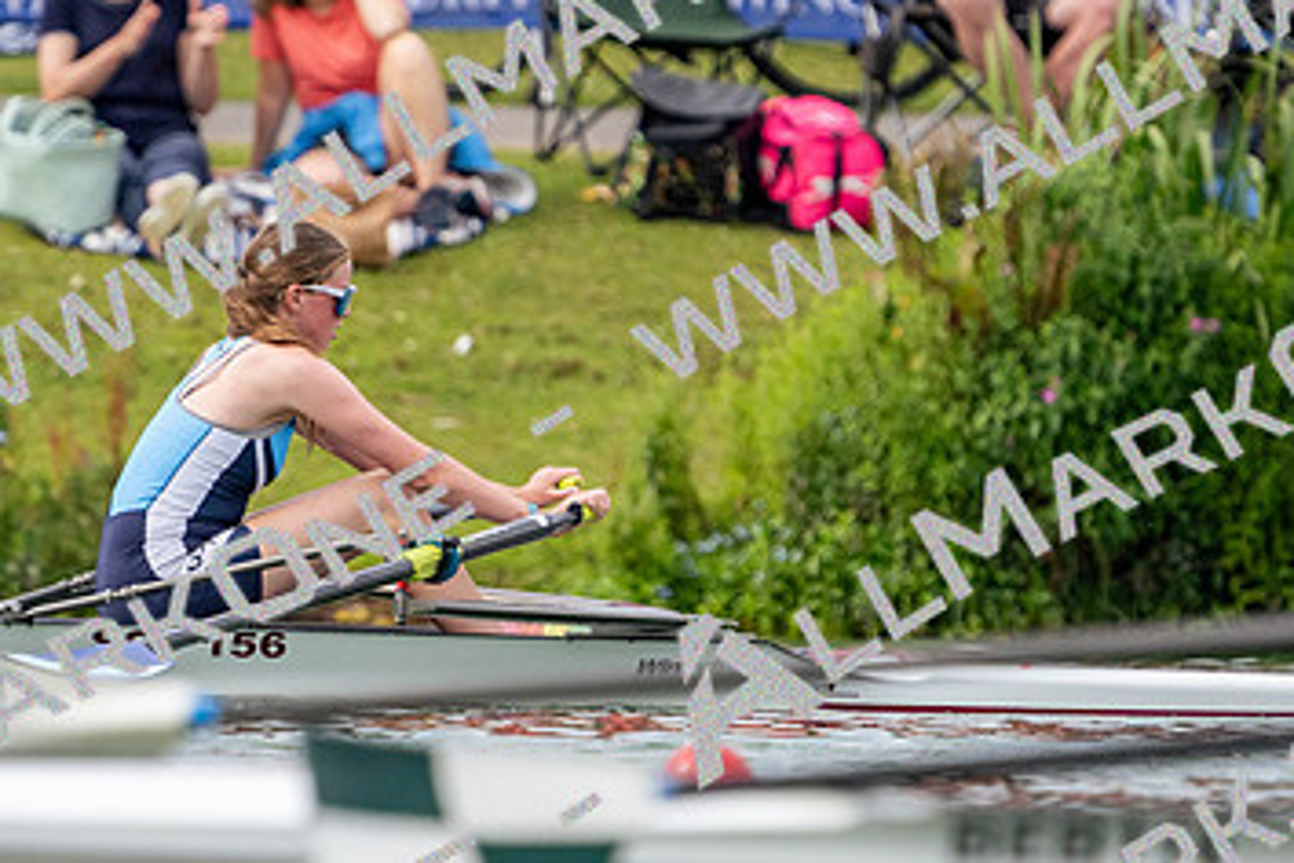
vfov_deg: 0.9
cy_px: 441
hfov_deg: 1.4
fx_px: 52942
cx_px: 366
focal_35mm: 1473
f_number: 6.3
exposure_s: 1/1600
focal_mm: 600
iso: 500
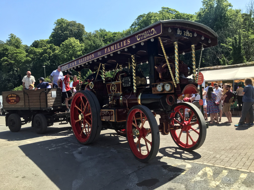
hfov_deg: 63.4
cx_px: 127
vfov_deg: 49.7
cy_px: 95
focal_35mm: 28
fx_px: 205
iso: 20
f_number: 1.8
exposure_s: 1/1140
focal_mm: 3.99
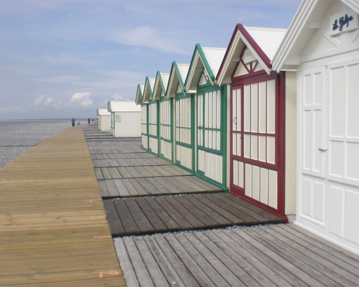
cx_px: 190
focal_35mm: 40
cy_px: 144
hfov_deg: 45.8
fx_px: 425
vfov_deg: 37.3
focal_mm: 6.3
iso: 50
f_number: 4.4
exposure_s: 1/640
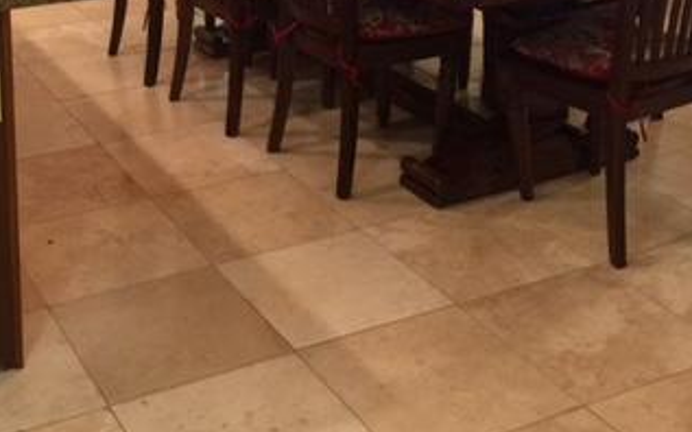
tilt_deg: -12.2
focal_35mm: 62
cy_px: -85
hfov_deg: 32.7
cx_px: 240
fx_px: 1169
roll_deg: +1.2
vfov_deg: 19.7
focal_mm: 4.15
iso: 80
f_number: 2.2
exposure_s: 1/15
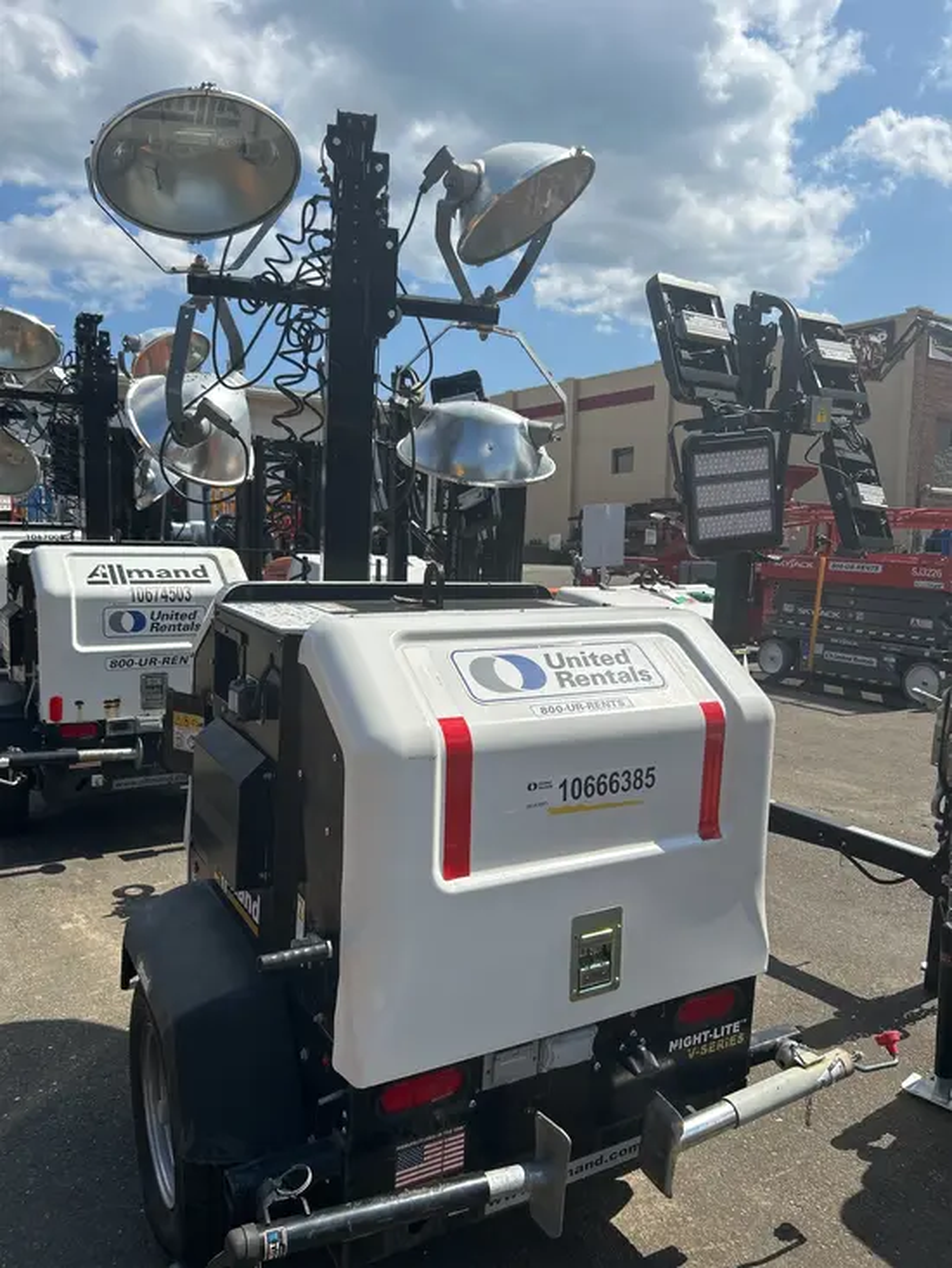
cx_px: 476
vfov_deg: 67.3
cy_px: 634
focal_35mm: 26
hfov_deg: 53.1
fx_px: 953
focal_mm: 5.7
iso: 50
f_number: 1.5
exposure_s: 1/6211
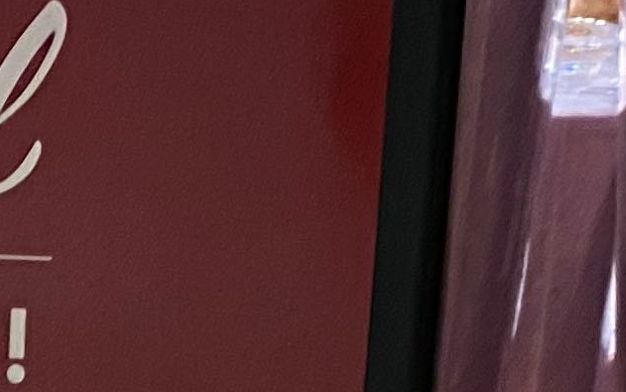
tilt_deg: -14.3
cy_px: 884
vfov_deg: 7.1
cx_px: -288
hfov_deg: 11.4
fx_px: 3004
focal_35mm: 176
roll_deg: -1.4
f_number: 1.8
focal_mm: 4.25
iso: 125
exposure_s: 1/60
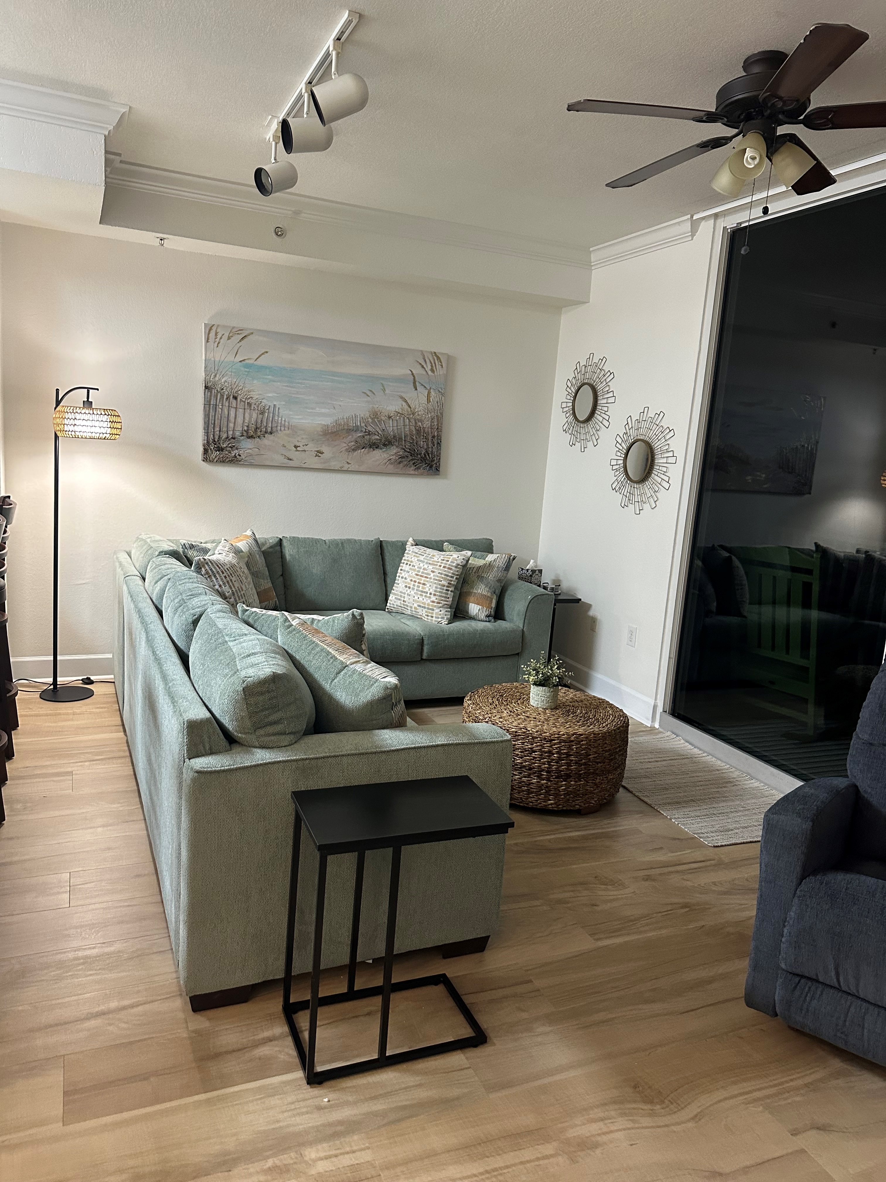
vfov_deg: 71.6
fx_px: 819
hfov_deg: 56.8
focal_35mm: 24
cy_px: 591
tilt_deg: -9.7
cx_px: 443
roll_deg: -4.1
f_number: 1.78
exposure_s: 1/60
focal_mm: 6.86
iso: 400
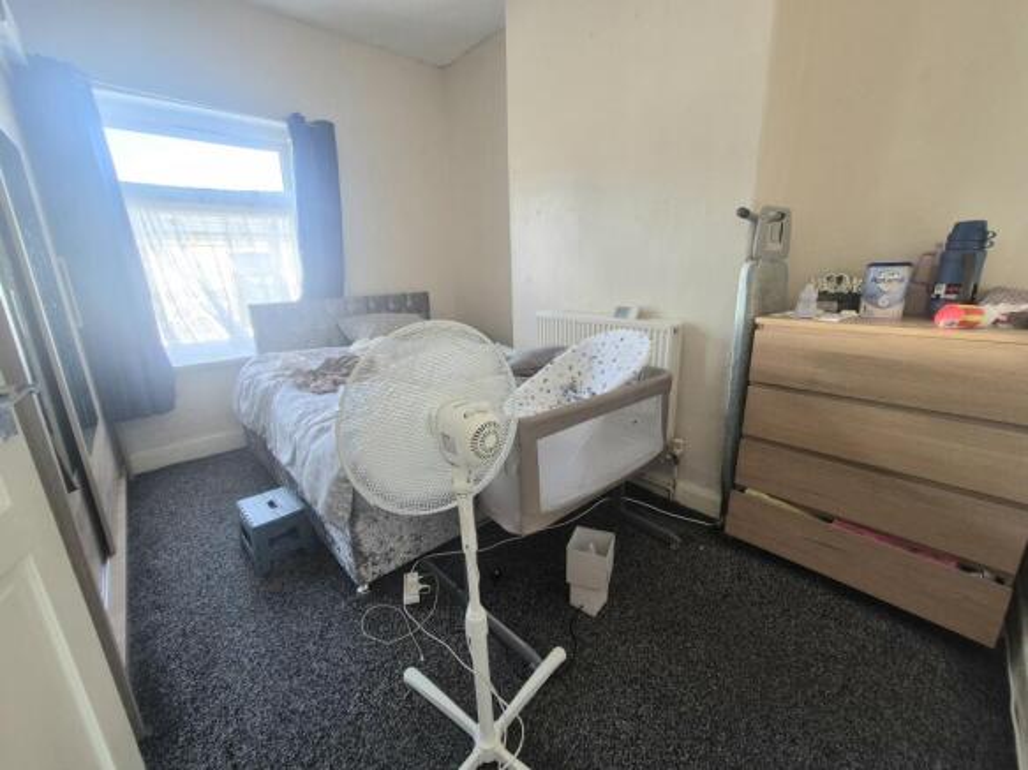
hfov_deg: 106.2
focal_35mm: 13
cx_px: 514
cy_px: 385
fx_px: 386
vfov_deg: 89.9
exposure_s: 1/50
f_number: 2.2
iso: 100
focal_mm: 2.2
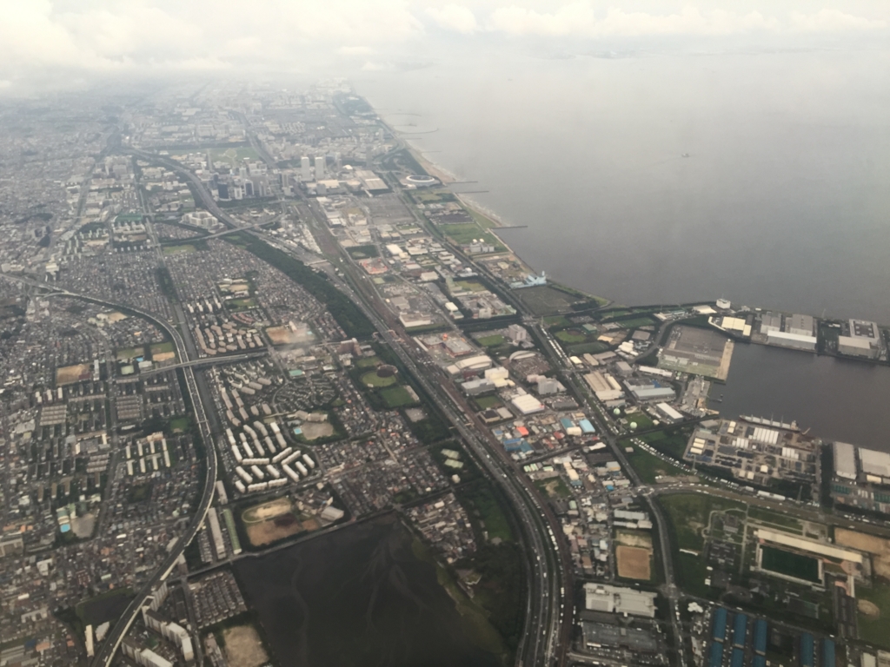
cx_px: 445
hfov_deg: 61.7
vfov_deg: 48.2
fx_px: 746
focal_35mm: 29
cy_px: 334
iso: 32
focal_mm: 4.15
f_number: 2.2
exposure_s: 1/60
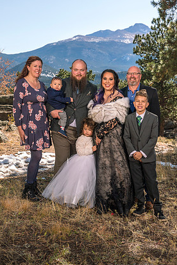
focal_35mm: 49
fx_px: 361
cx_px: 90
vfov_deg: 40.3
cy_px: 126
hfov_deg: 27.6
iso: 250
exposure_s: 1/2000
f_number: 5
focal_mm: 45
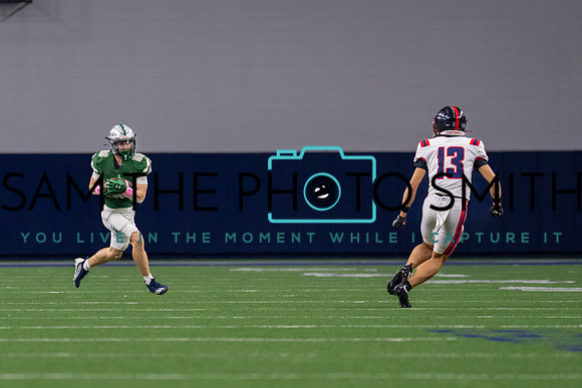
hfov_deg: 4.8
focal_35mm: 430
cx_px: 107
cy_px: 201
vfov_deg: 3.2
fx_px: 6954
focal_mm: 200
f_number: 2.8
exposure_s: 1/1000
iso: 2000
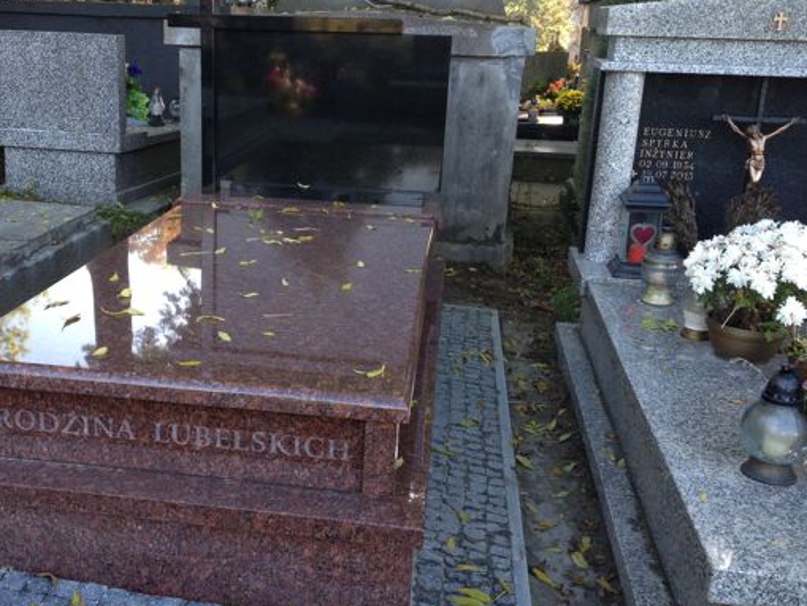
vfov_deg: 32.9
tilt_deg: -19.1
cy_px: 298
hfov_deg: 42.6
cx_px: 303
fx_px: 1026
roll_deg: -1.0
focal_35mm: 44
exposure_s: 1/68
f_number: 2.4
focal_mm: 4.28
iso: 50
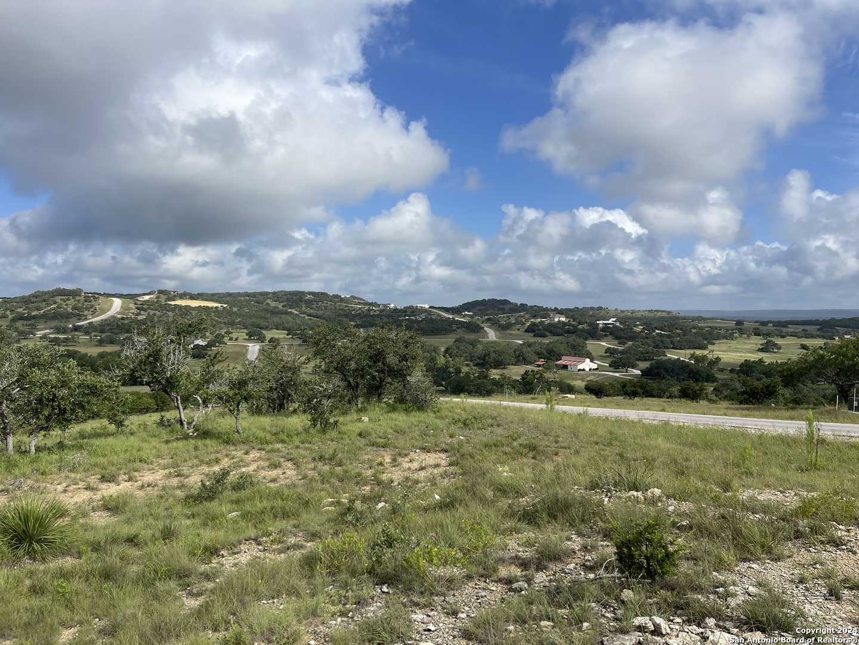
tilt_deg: -1.1
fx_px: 620
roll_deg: +0.3
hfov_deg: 69.4
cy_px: 322
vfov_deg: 54.9
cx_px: 430
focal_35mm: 25
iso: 32
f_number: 1.6
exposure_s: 1/5128
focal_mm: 5.1
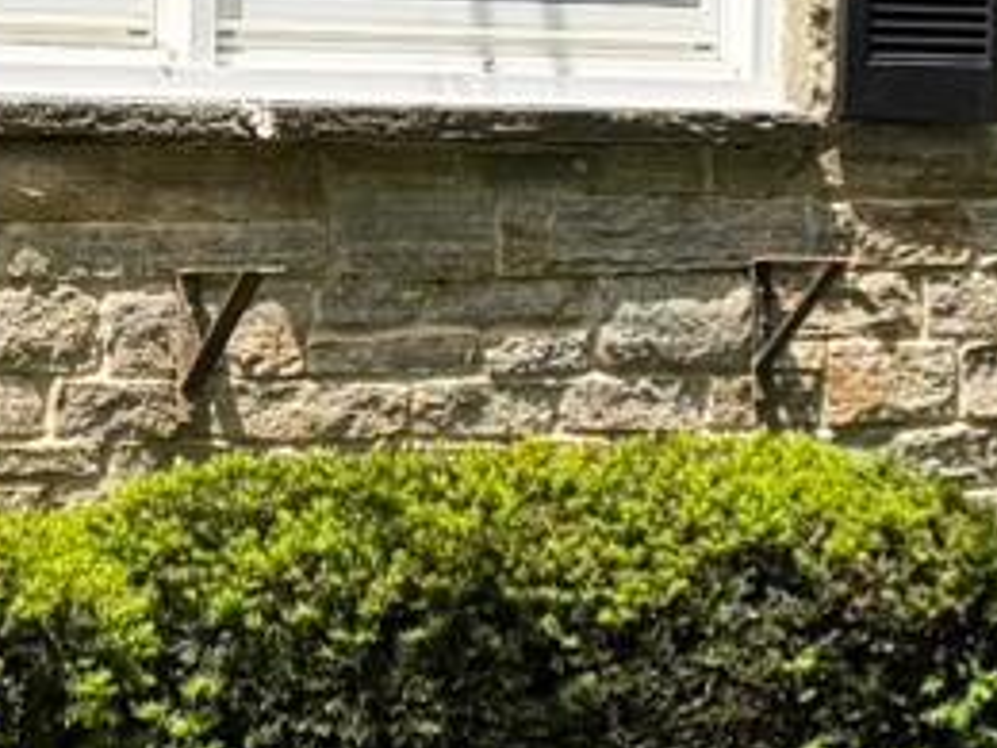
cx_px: 188
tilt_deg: +0.3
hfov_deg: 10.4
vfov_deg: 7.8
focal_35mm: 189
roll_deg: -0.6
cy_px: 123
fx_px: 5444
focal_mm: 6.76
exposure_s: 1/2907
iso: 80
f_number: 1.78
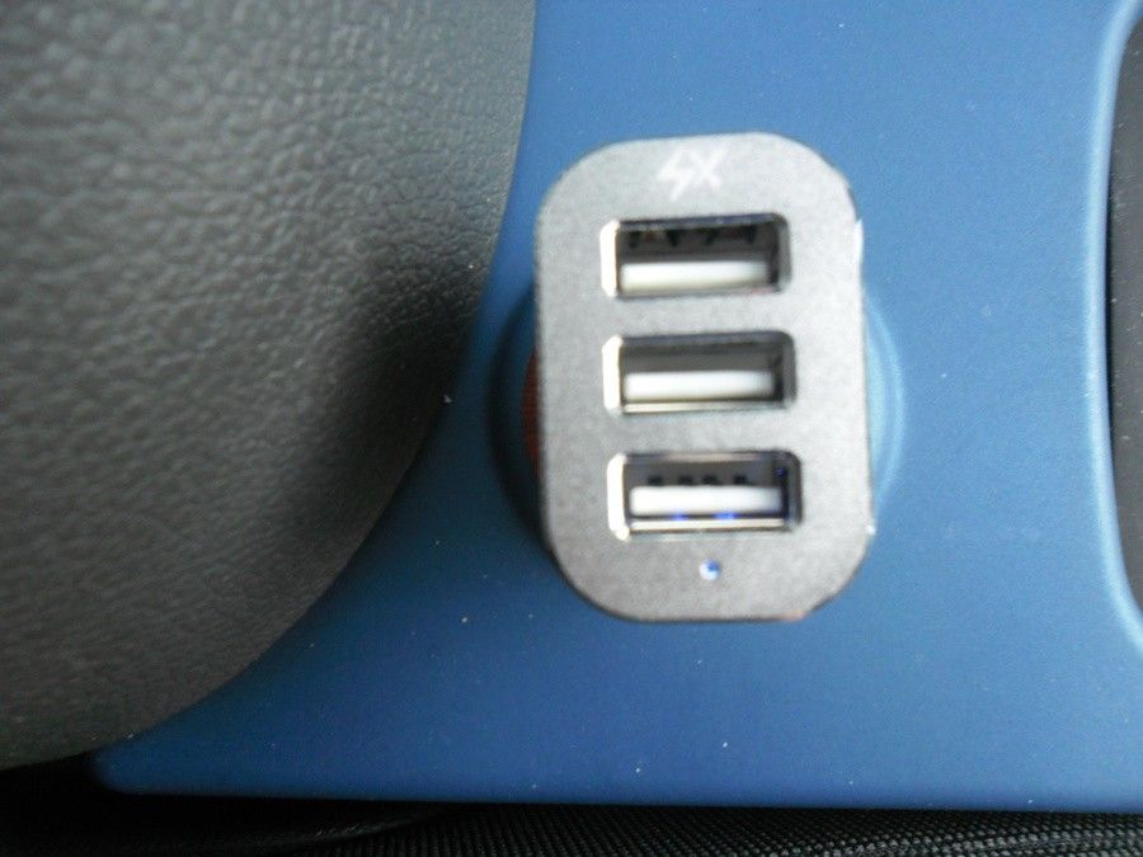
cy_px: 428
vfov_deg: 51.4
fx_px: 892
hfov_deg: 65.3
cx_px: 572
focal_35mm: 27
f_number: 3.5
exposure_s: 1/43
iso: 200
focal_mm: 4.9
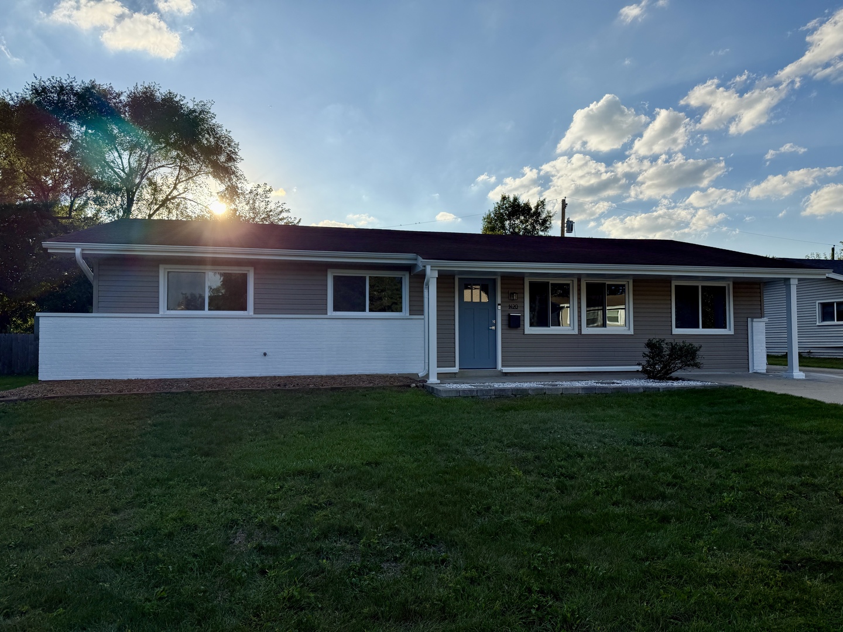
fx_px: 584
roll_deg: -0.1
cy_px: 316
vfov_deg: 56.8
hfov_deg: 71.6
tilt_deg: +3.1
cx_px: 422
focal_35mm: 24
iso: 80
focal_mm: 6.76
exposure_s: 1/6173
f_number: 1.78
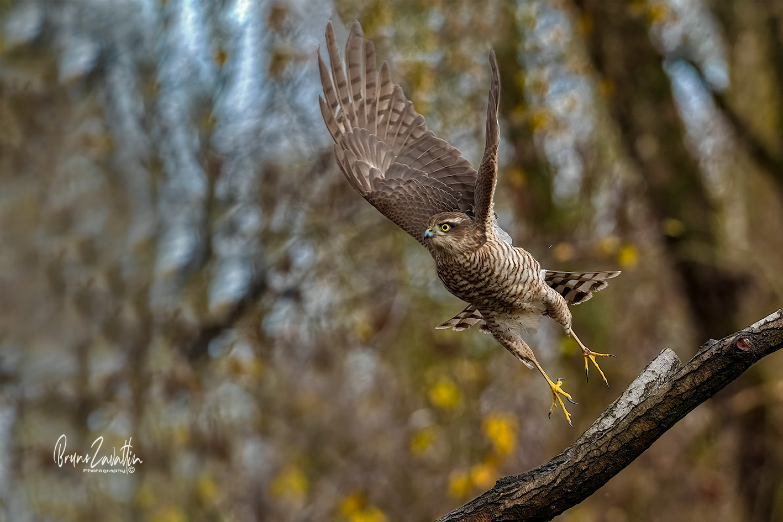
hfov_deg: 9.4
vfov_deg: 6.2
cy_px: 261
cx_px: 392
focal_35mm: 220
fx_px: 4785
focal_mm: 220
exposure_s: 1/2500
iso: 2000
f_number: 5.6
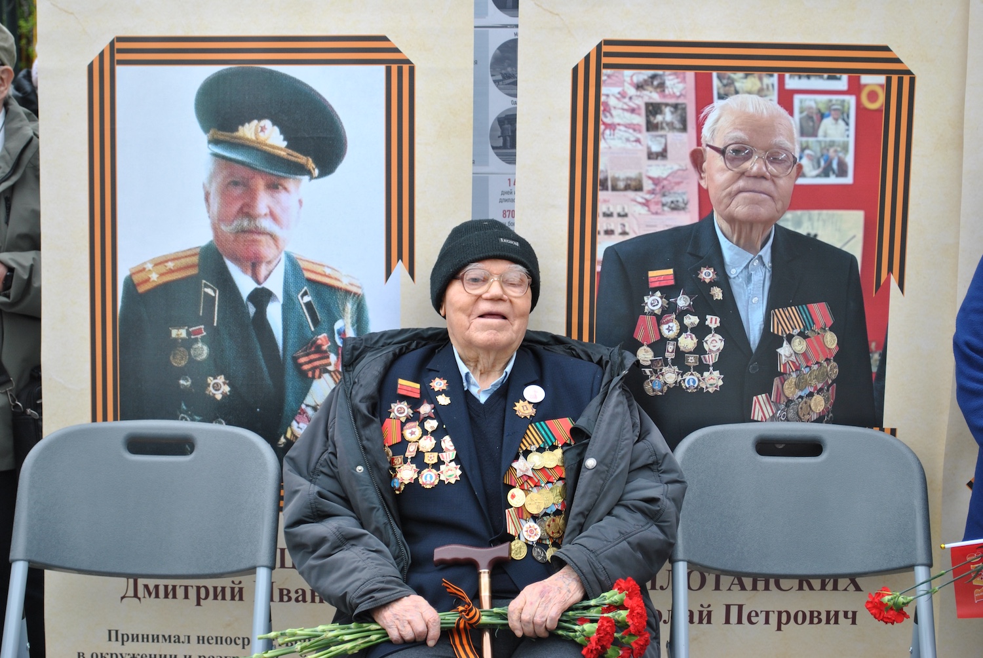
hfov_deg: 28.0
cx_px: 492
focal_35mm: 72
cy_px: 329
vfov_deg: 19.0
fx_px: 1968
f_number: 5.3
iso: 200
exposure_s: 1/125
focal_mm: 48
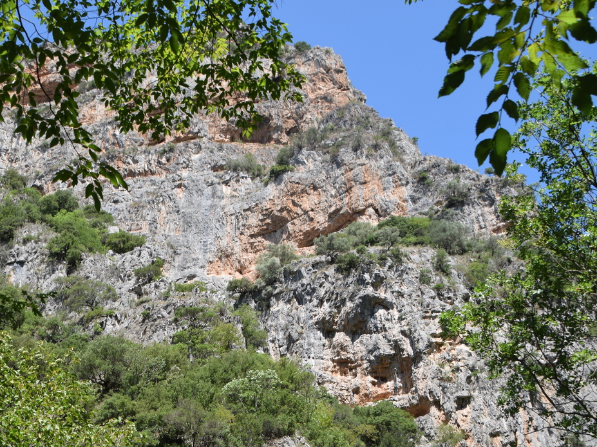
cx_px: 178
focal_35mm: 42
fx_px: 724
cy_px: 303
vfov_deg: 34.0
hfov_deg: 43.9
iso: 200
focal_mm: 18
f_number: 9
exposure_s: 1/320
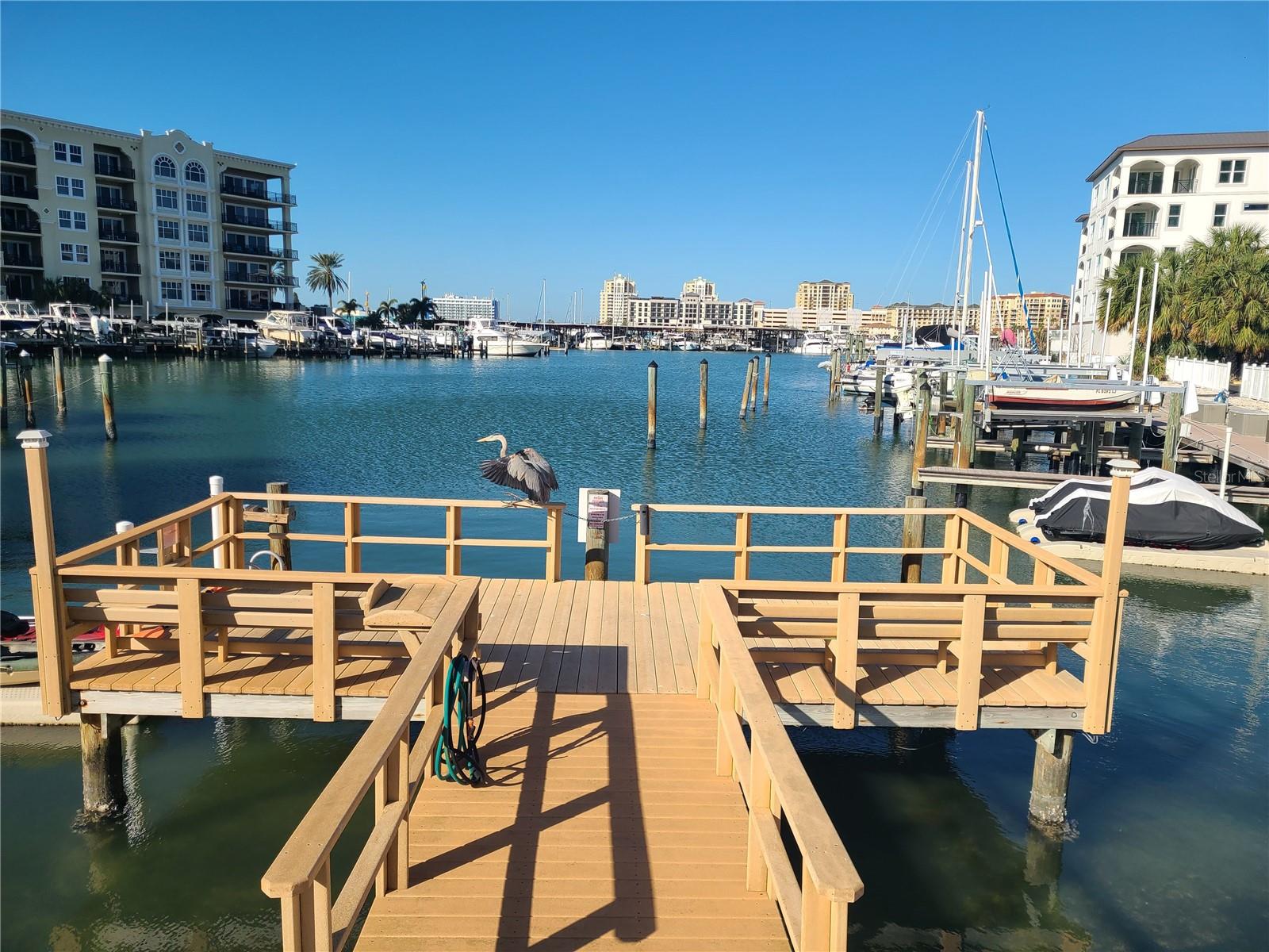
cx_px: 634
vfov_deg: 53.1
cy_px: 476
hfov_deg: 67.3
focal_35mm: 26
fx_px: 953
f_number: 1.8
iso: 40
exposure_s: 1/2503
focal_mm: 5.4
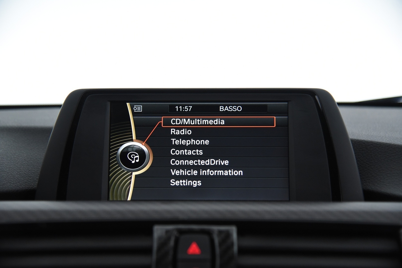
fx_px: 693
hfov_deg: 32.4
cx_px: 201
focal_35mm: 62
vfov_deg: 21.9
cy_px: 134
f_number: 4
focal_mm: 62
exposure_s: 1/60
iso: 4000
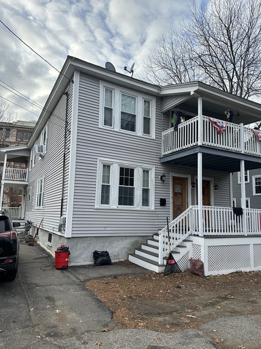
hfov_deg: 56.8
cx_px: 130
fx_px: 241
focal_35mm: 24
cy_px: 174
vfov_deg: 71.6
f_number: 1.78
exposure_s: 1/1393
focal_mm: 6.86
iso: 80
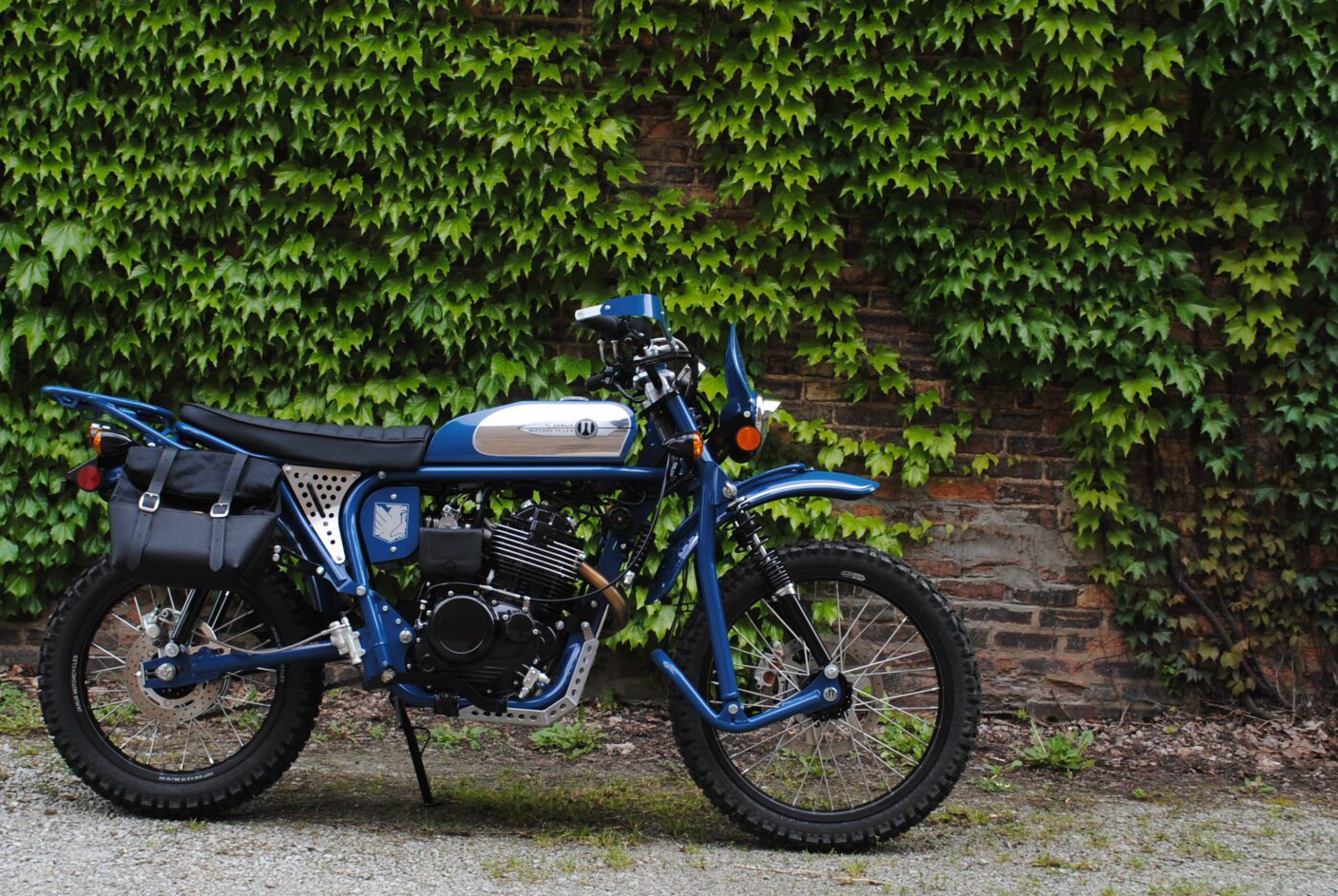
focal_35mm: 48
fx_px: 1786
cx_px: 549
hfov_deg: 40.9
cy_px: 502
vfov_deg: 28.1
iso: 125
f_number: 5.6
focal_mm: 22
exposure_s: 1/125
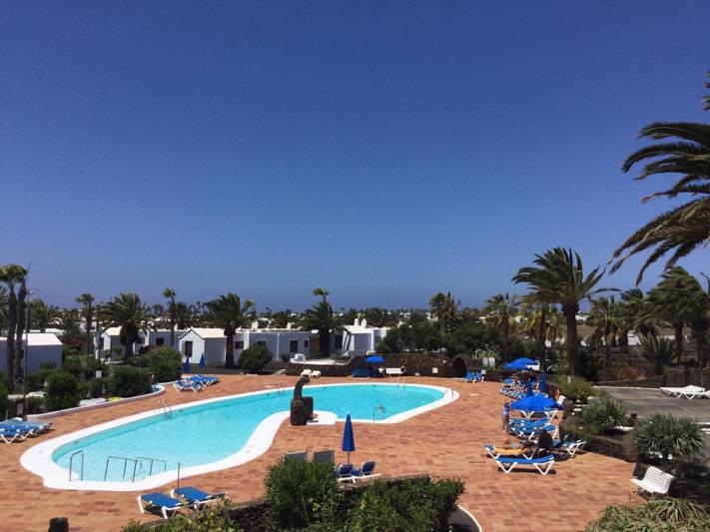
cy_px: 266
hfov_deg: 58.4
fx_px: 636
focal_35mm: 31
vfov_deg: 45.4
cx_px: 355
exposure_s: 1/2717
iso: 25
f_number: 2.4
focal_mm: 3.3
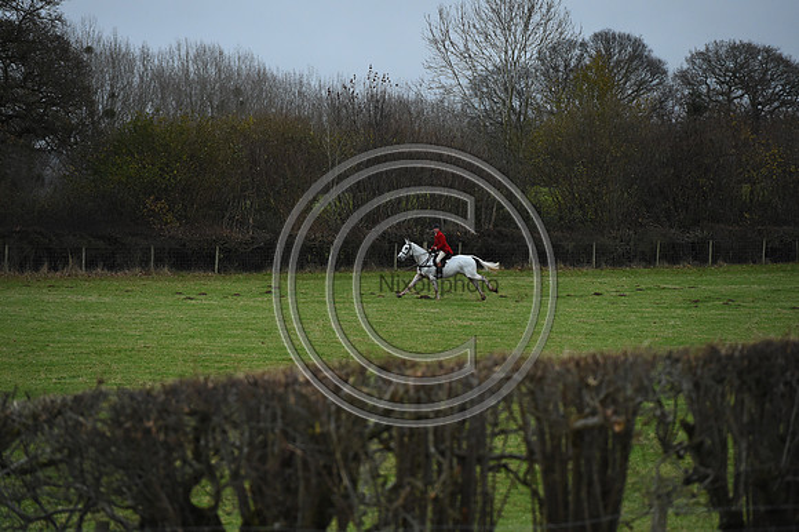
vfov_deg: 6.9
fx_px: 4436
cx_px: 400
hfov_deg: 10.3
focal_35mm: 200
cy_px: 266
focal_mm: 200
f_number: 4.5
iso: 3200
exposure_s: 1/1000
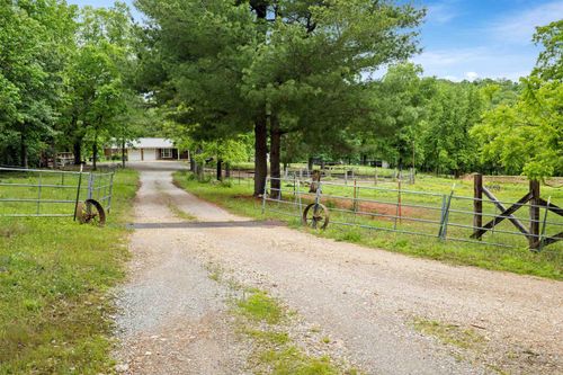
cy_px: 188
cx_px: 282
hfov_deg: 54.5
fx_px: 547
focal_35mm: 35
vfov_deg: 37.8
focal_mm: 35
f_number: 5.6
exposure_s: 1/60
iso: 125
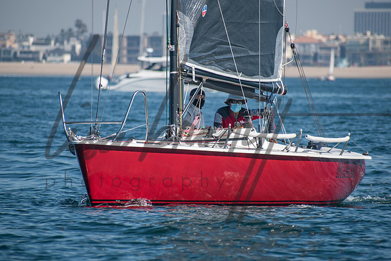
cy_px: 130
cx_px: 196
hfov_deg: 4.4
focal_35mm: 468
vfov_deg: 2.9
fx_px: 5079
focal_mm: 300
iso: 100
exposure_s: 1/400
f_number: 6.3
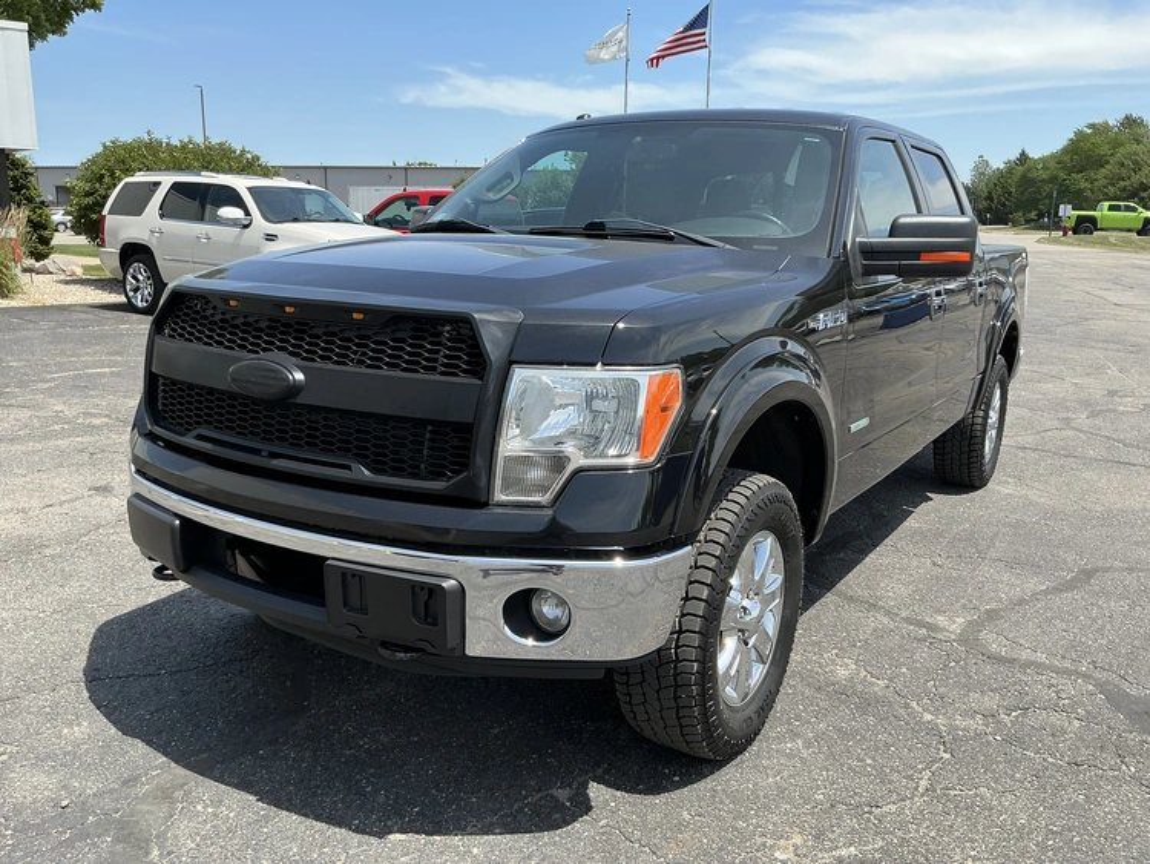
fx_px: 931
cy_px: 432
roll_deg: +0.0
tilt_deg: -11.0
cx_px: 575
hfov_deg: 63.4
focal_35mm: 28
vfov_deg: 49.8
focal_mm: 3
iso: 25
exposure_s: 1/997
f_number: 1.8
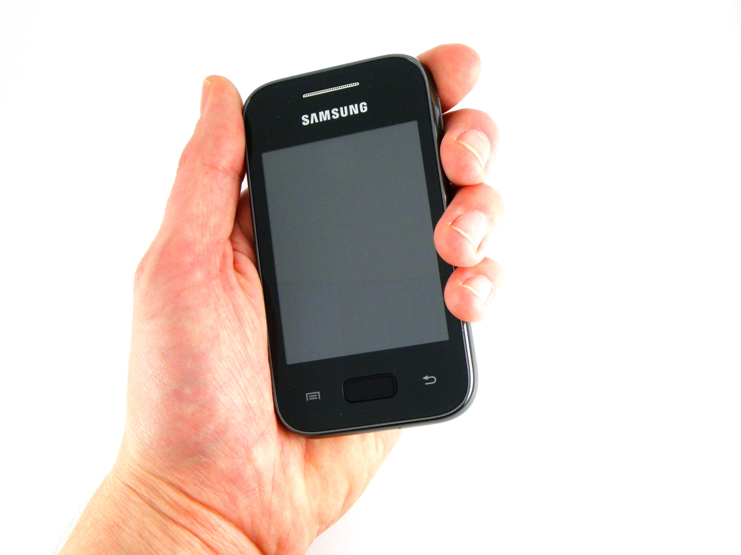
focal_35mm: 43
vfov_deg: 33.6
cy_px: 278
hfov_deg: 43.9
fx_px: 920
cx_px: 370
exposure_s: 1/50
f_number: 5.6
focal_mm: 7.68
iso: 200
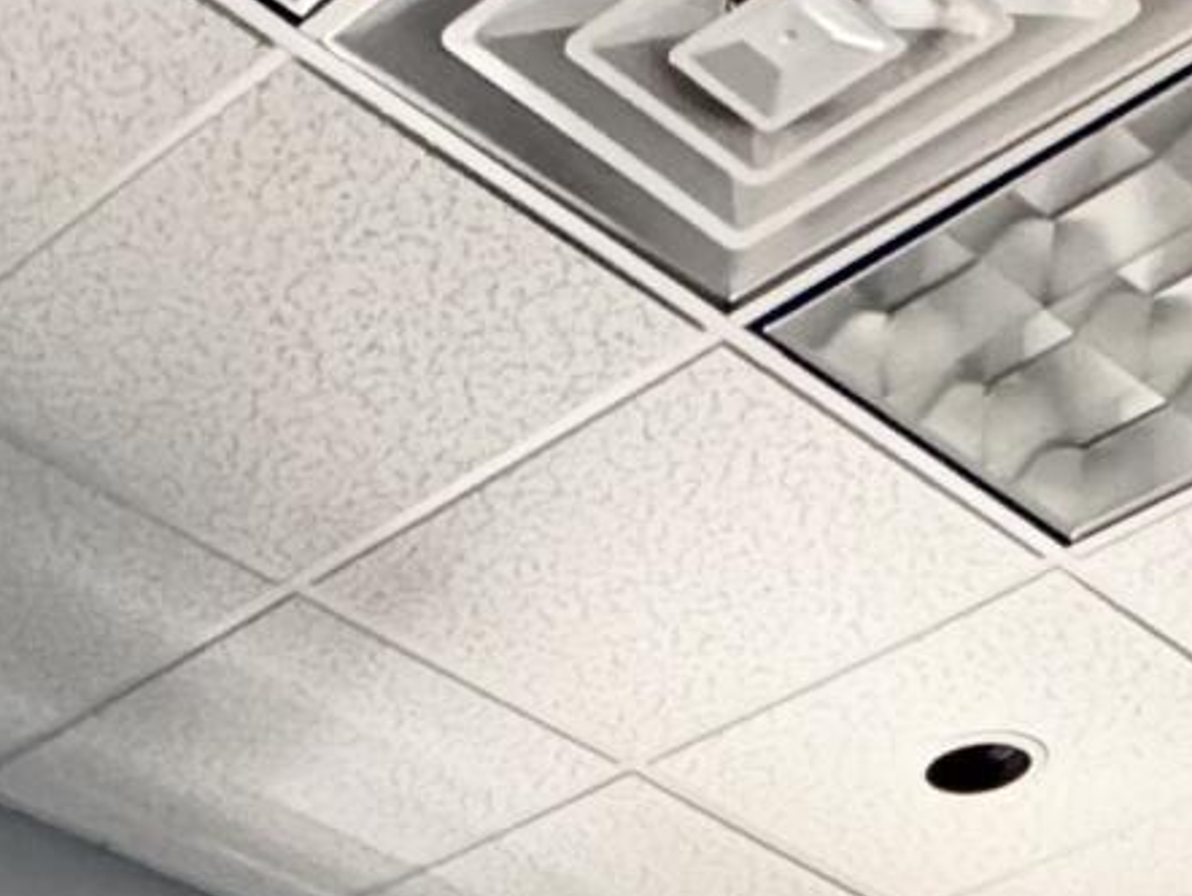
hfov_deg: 20.0
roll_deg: -0.5
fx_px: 3273
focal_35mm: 95
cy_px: 2915
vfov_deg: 10.0
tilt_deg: -7.8
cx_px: -22
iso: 320
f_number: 2.2
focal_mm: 2.22
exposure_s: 1/78
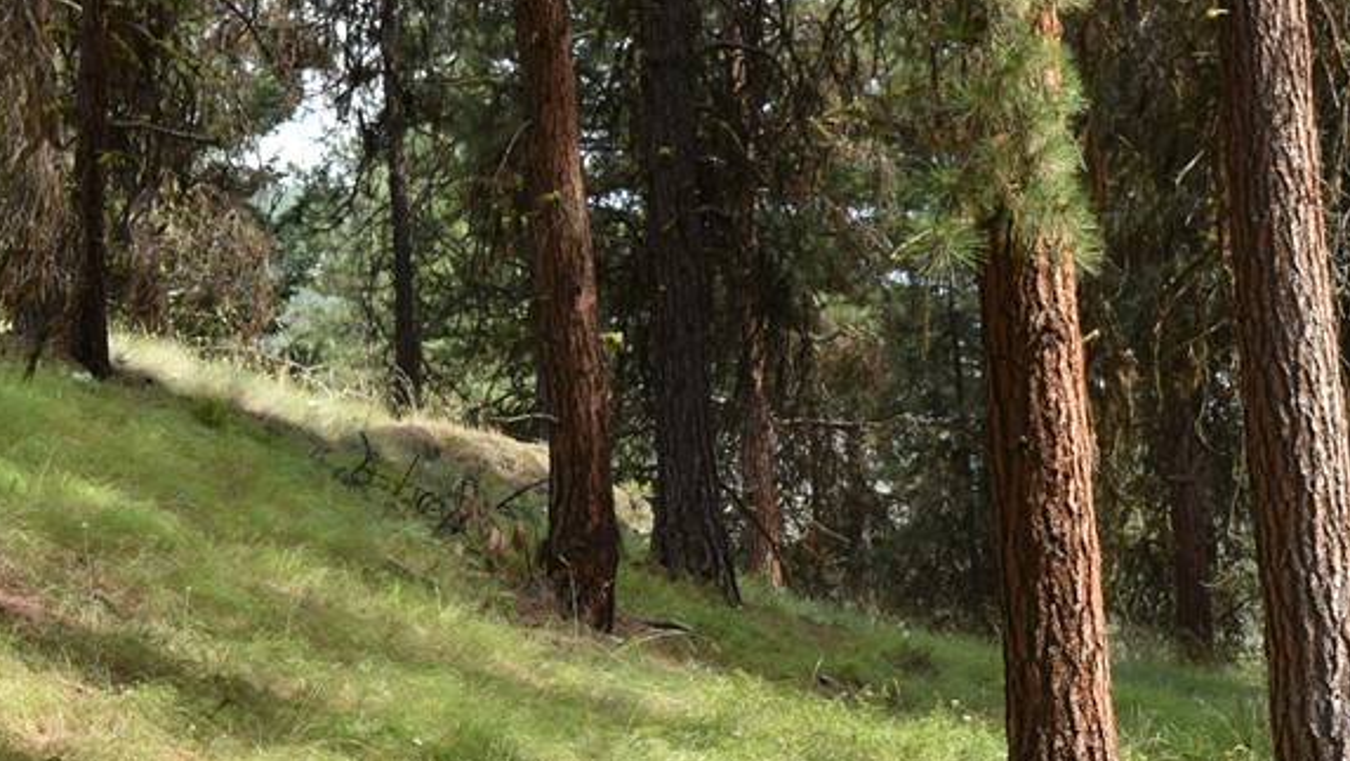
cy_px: 686
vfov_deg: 9.7
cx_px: 1154
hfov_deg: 17.0
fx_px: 4477
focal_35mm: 125
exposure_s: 1/250
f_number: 8
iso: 200
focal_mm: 42
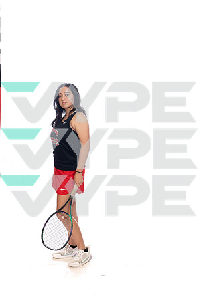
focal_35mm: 50
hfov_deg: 27.0
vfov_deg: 39.6
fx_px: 415
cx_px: 100
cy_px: 150
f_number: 7.1
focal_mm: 50
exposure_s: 1/250
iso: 800
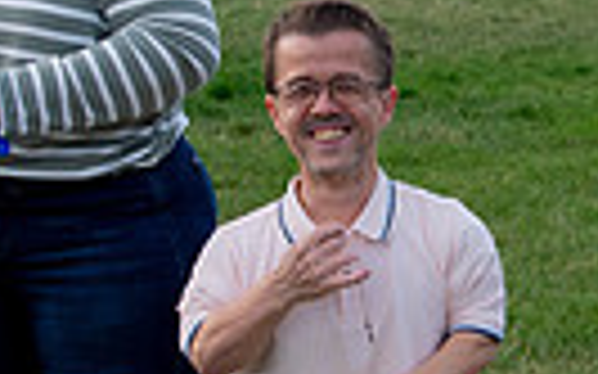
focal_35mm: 221
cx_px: 482
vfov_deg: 5.9
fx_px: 3600
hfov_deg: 9.5
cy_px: 68
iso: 200
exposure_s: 1/640
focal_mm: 35
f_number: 5
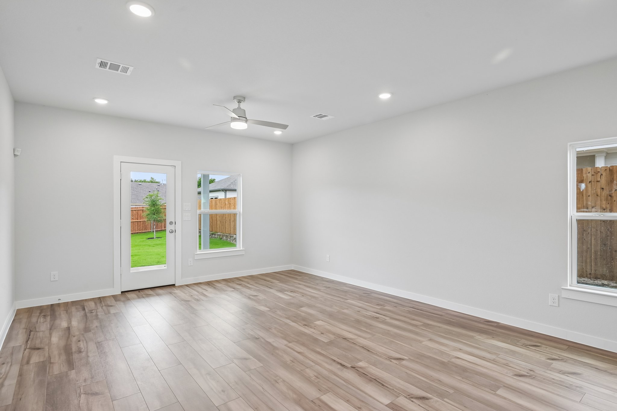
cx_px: 308
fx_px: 308
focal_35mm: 18
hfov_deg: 90.0
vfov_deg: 67.4
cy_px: 206
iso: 400
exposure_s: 1/30
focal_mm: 18
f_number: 8
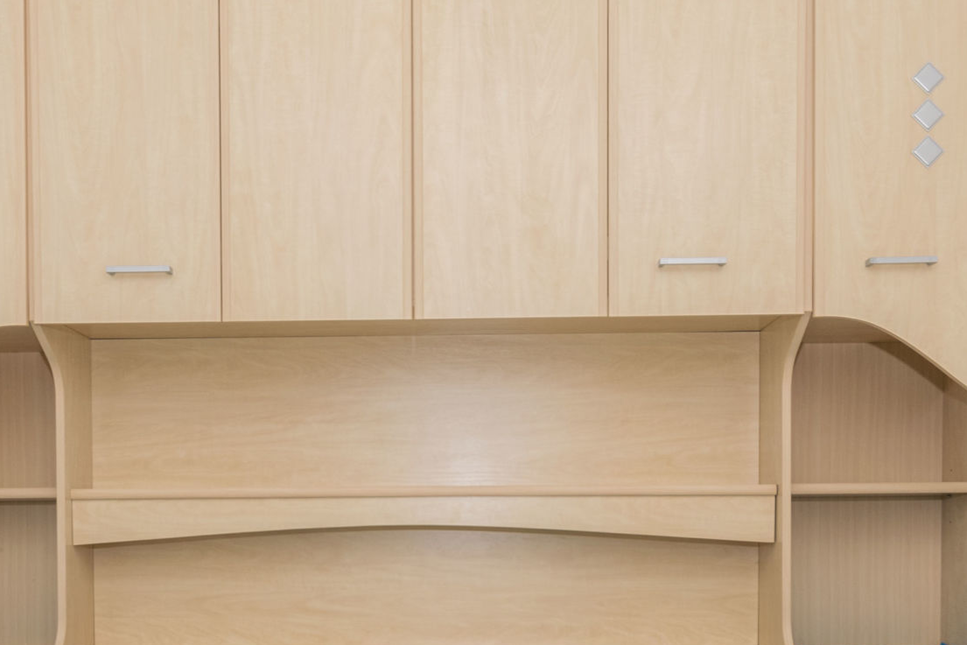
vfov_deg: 33.4
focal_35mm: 38
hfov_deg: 50.6
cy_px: 571
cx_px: 424
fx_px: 1021
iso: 100
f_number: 8
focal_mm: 10
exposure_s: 1/160
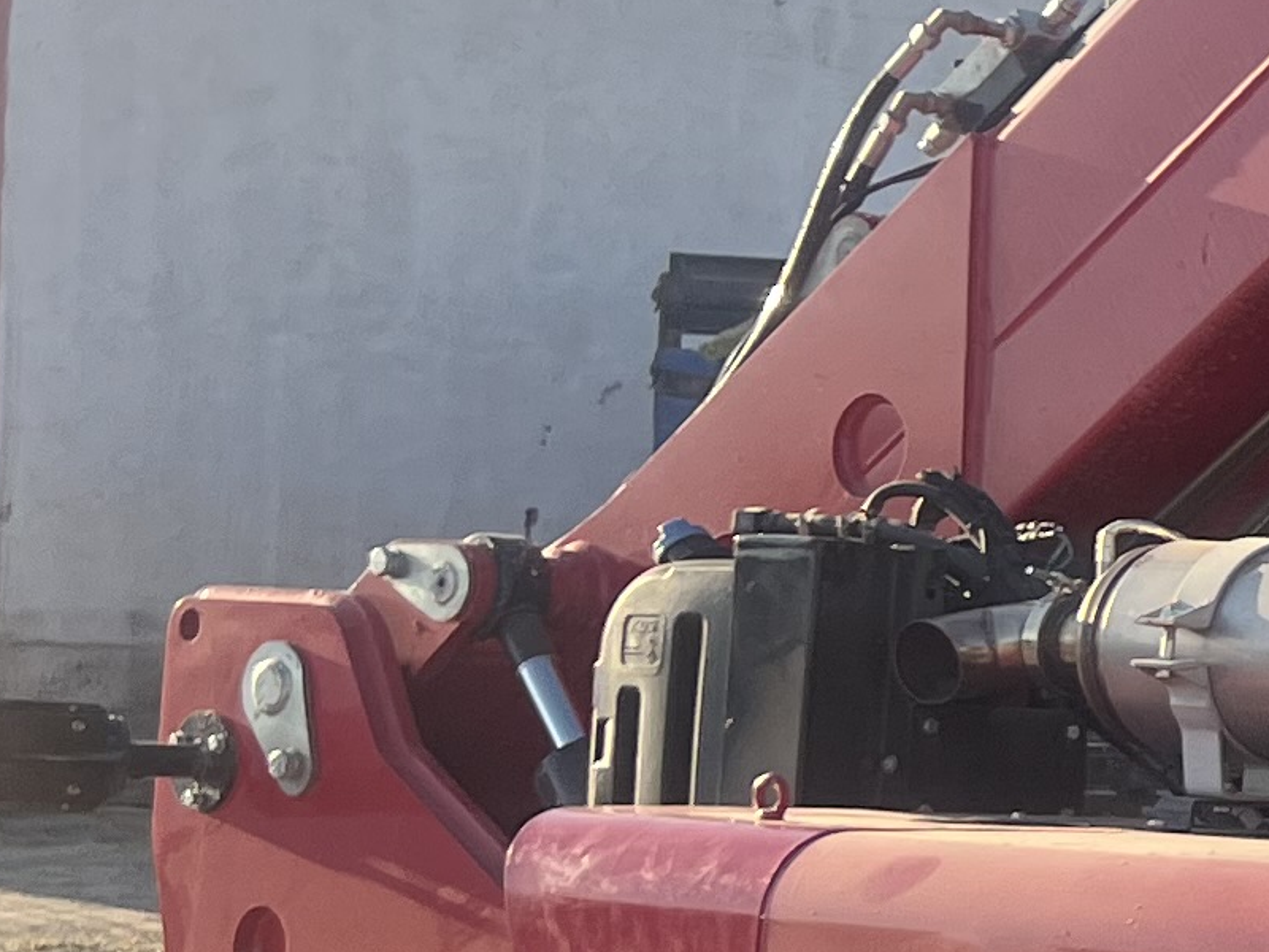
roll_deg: -2.5
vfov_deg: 11.3
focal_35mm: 131
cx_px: 2492
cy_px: 576
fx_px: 4802
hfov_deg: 13.1
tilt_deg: +1.3
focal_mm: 5.7
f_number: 1.5
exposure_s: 1/1838
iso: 50
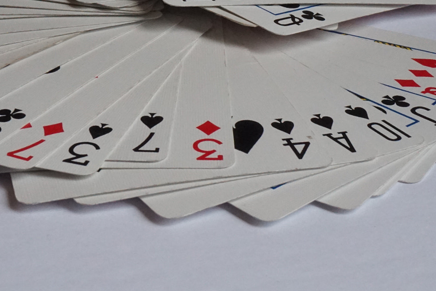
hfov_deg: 22.5
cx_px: 139
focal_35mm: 90
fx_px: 1090
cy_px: -6
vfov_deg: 14.9
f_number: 22
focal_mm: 29
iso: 2500
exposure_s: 1/60
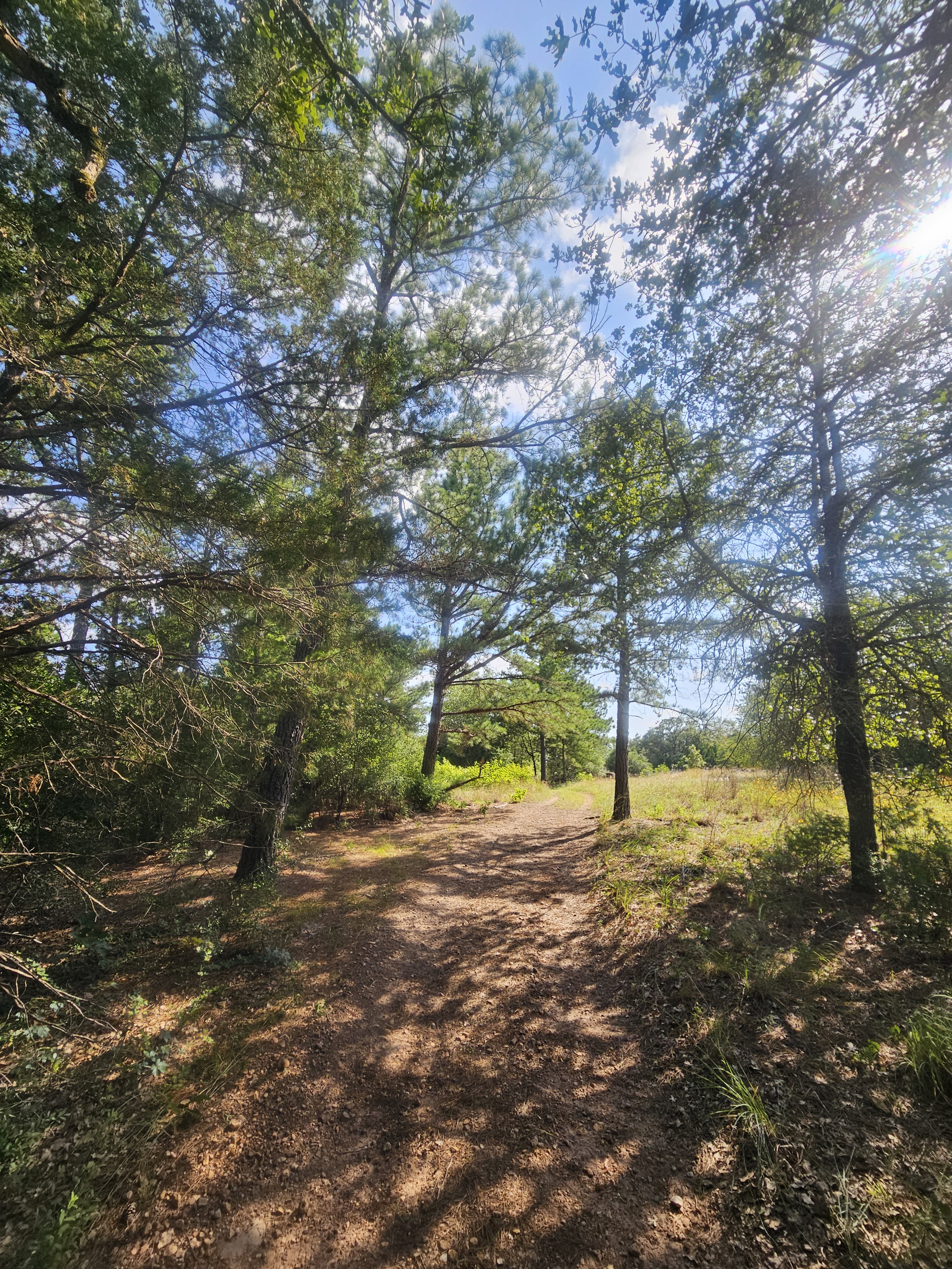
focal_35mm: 13
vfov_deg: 106.2
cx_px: 476
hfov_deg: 89.9
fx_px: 477
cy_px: 634
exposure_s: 1/841
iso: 50
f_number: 2.2
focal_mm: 2.2
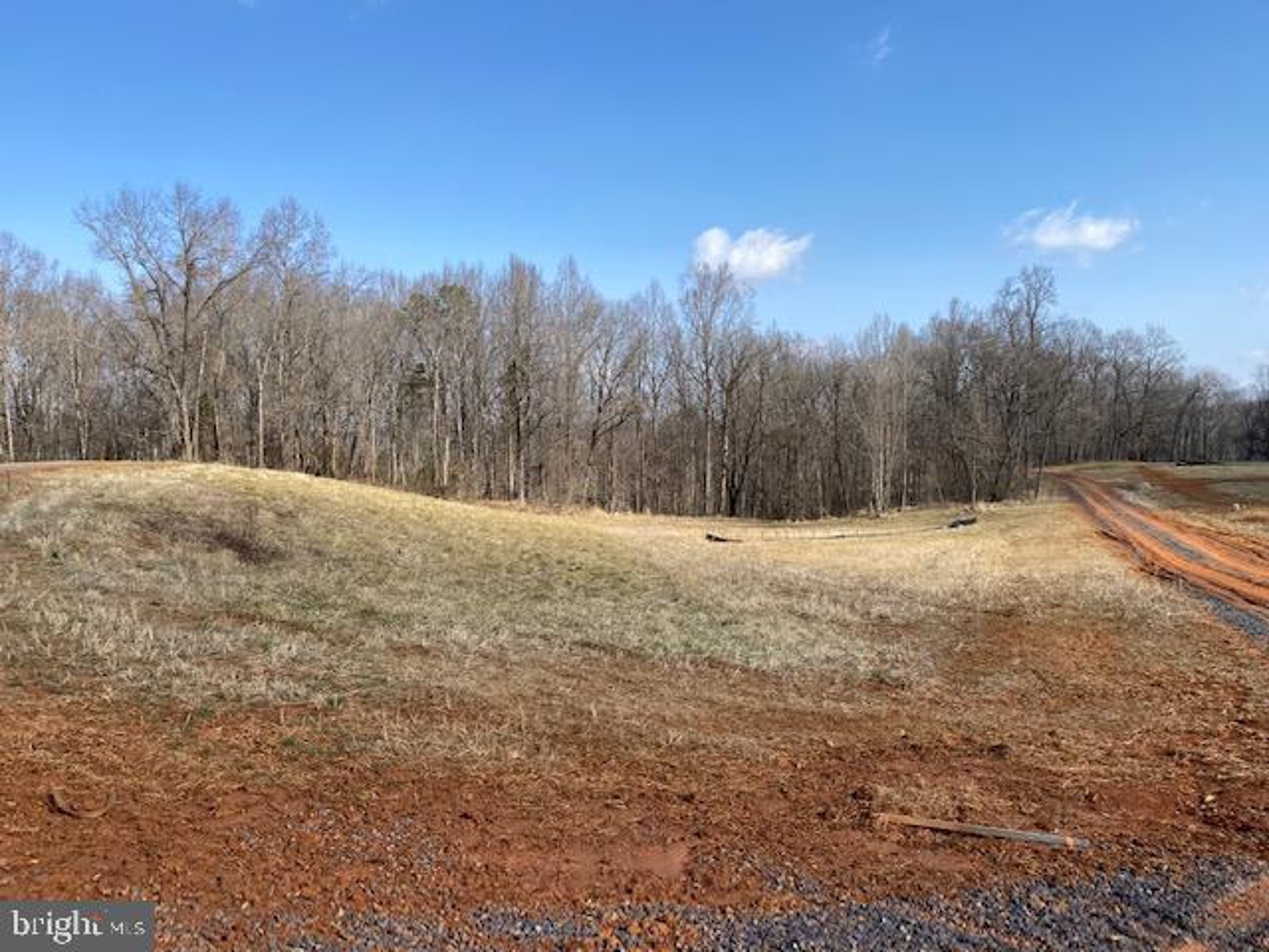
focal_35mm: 26
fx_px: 953
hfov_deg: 67.3
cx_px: 634
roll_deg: +1.0
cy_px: 476
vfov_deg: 53.1
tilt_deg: -1.1
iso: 32
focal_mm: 4.25
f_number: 1.8
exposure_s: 1/2141
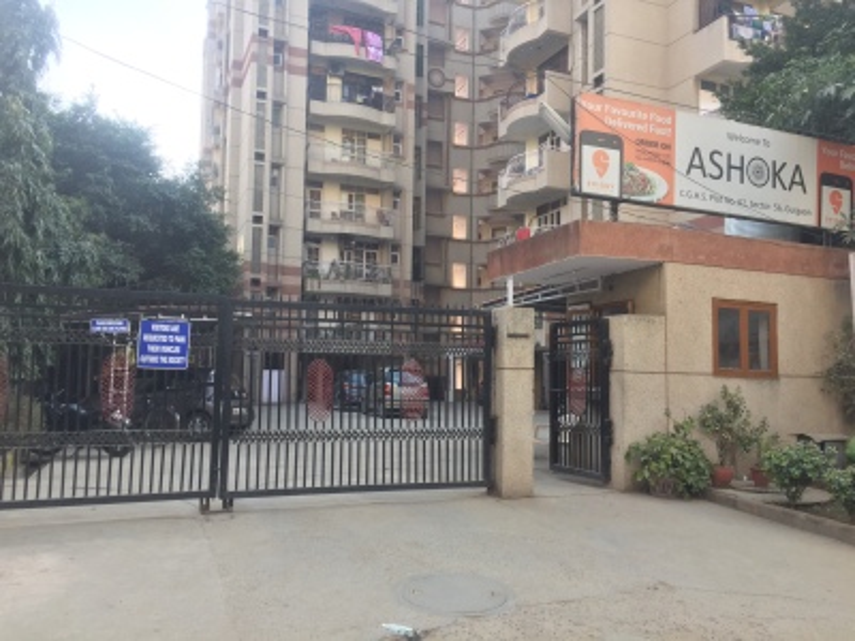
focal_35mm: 29
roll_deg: -1.6
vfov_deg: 48.2
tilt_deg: +5.4
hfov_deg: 61.7
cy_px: 320
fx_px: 716
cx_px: 428
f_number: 2.2
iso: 32
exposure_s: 1/252
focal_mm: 4.15
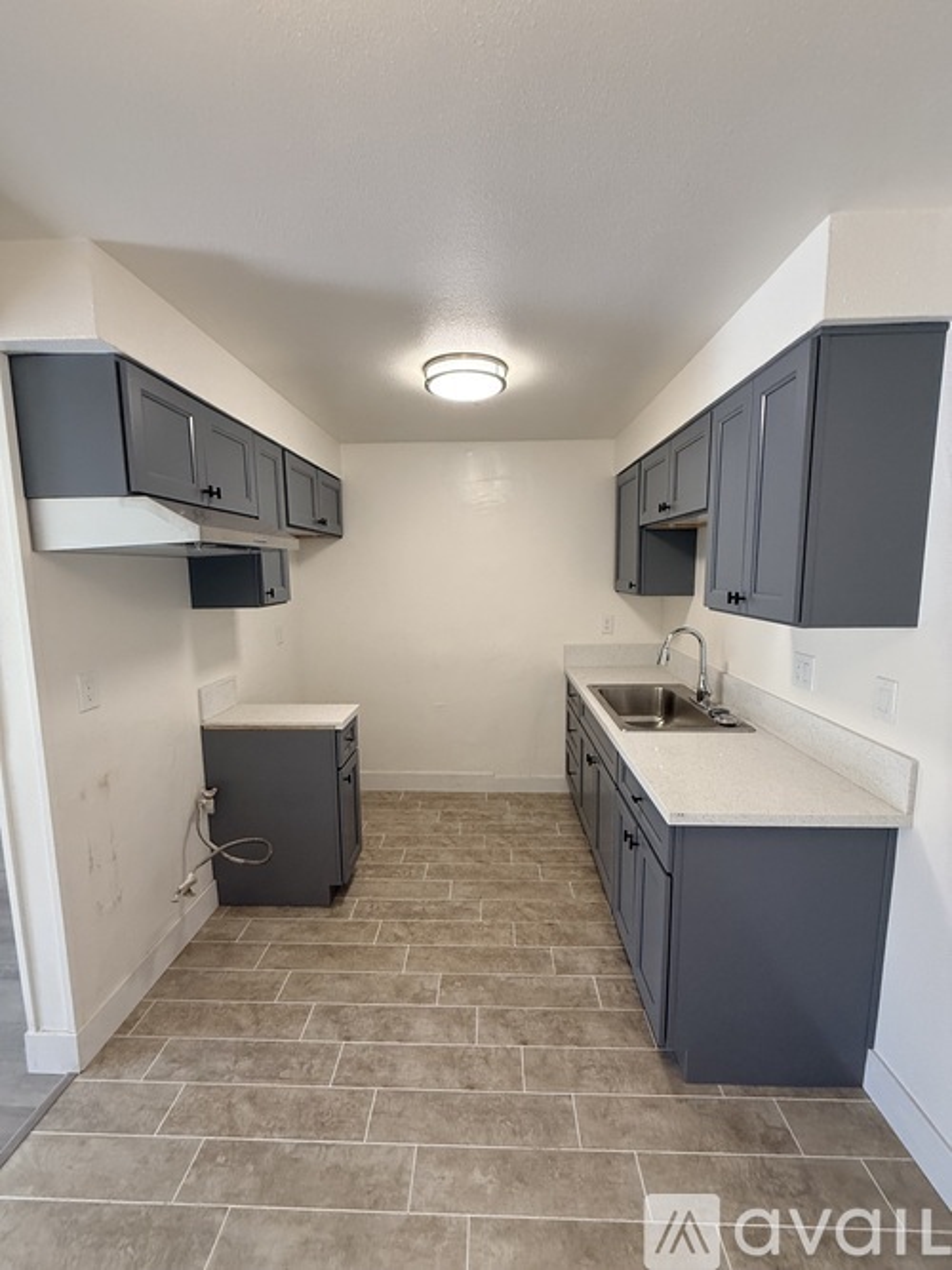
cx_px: 476
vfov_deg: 102.1
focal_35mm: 14
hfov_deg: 85.7
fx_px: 514
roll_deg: +0.2
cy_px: 635
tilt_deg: -7.3
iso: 200
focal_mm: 2.22
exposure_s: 1/120
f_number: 2.2
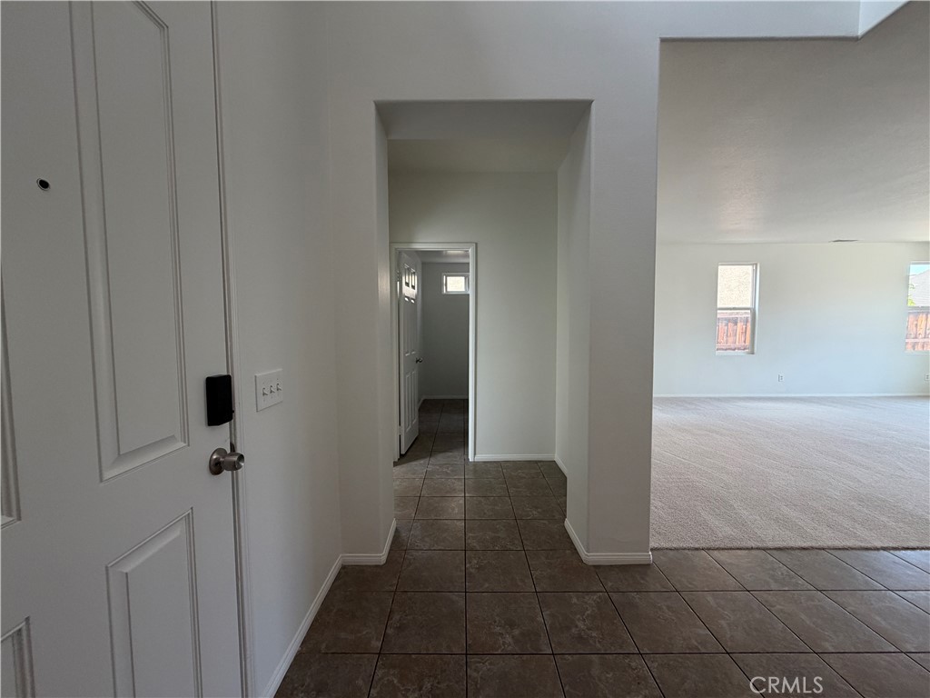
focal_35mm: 14
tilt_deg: -3.4
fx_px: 376
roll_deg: +0.7
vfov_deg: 85.7
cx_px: 465
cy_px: 349
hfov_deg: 102.1
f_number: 2.2
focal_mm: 2.22
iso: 160
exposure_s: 1/120
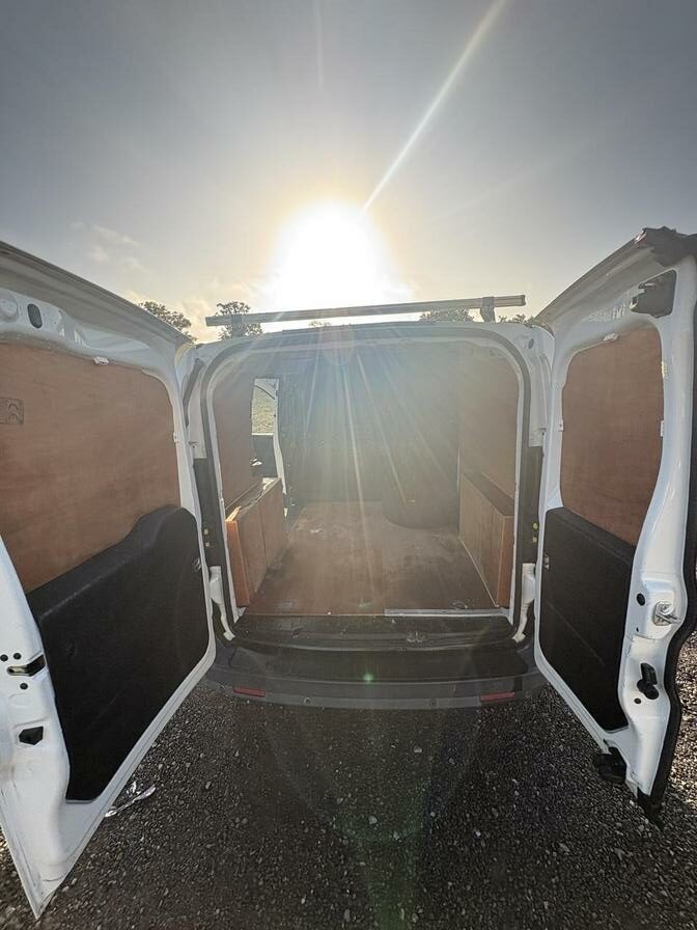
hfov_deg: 85.7
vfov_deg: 102.1
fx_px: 376
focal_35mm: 14
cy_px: 465
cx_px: 348
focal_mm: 2.22
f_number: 2.2
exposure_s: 1/498
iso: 40
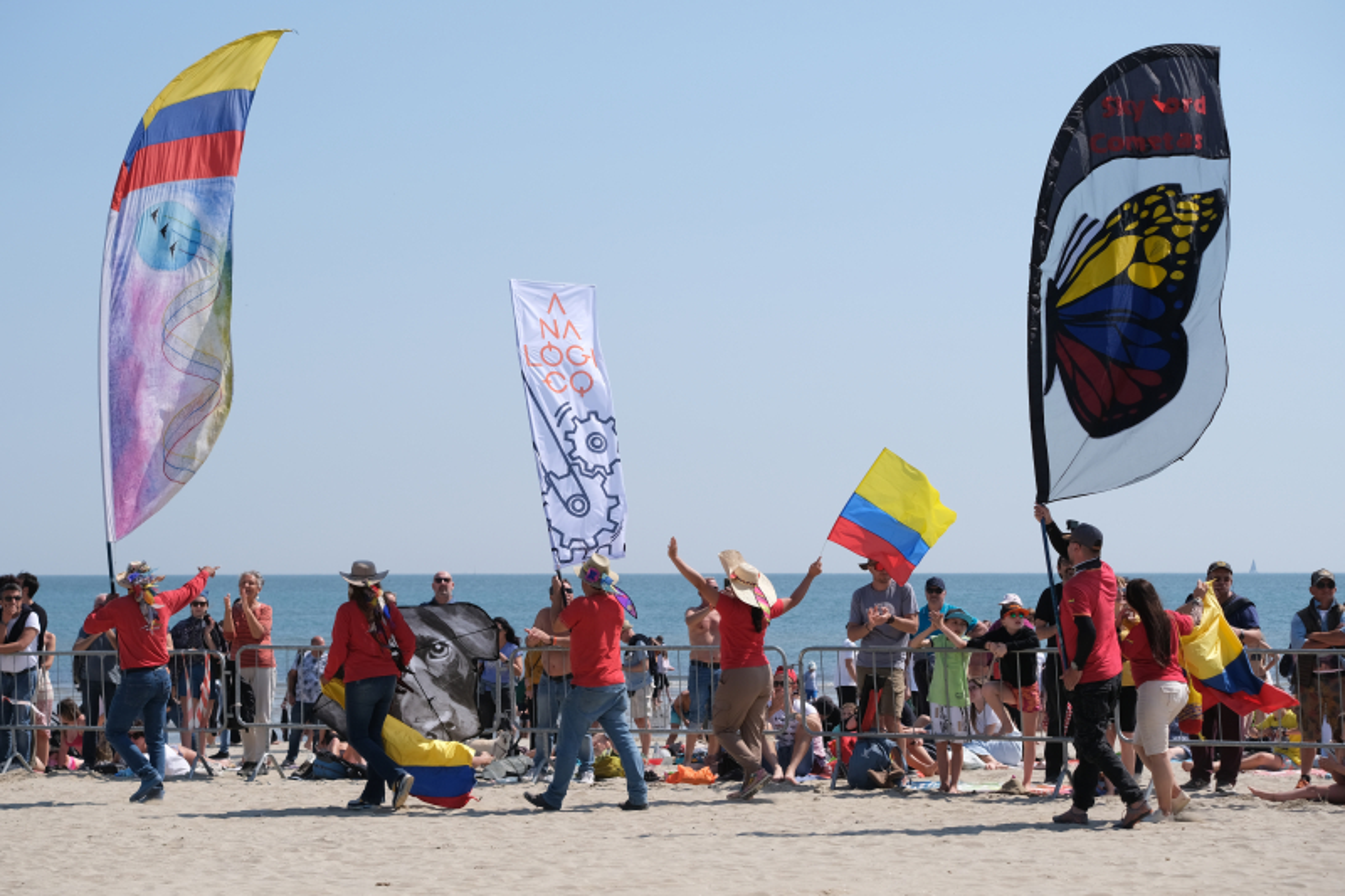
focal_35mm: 83
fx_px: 3100
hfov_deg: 24.5
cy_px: 448
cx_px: 672
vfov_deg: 16.4
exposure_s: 1/1000
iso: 160
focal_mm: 55
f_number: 5
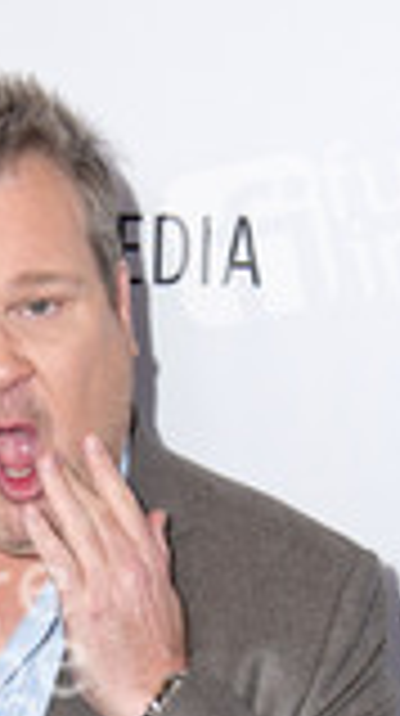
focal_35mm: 116
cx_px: -11
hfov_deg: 10.3
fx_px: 2195
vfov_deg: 17.5
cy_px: 896
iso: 500
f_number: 4.5
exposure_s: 1/400
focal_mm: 44
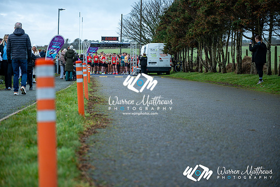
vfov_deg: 19.5
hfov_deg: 28.8
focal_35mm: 70
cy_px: 94
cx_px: 140
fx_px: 545
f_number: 2.8
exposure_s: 1/1250
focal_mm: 70
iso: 280
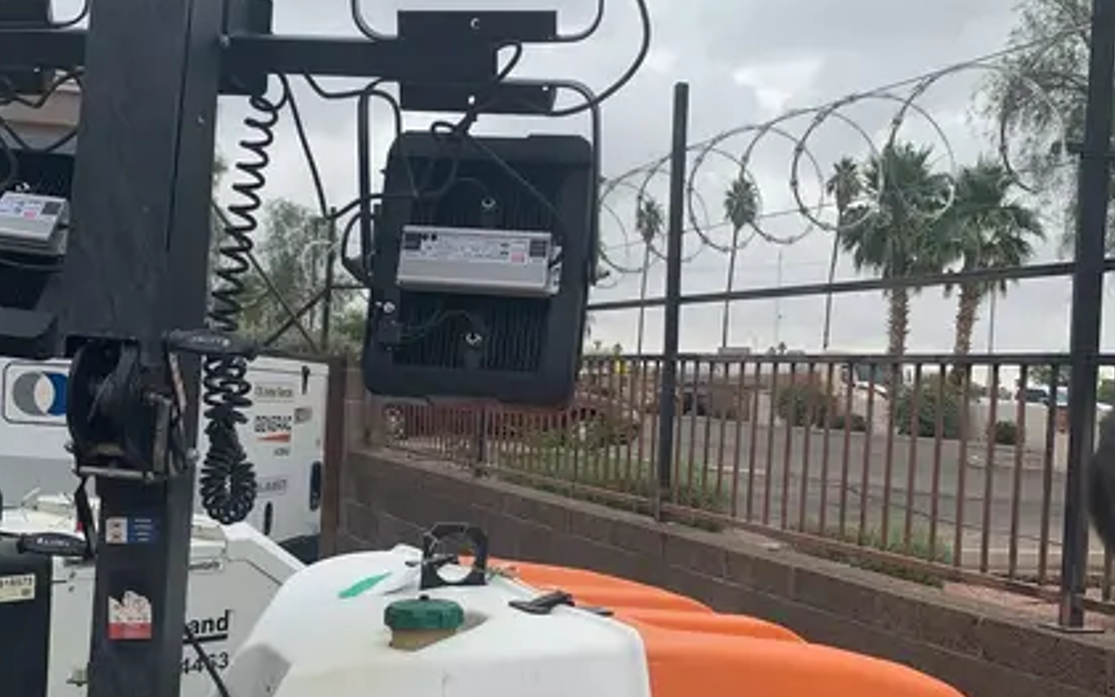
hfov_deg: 41.8
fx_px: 1458
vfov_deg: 26.8
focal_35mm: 48
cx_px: 487
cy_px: 433
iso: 25
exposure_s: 1/1845
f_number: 1.8
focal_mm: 4.25
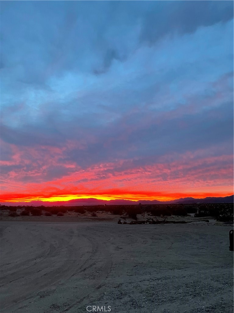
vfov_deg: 67.3
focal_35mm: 26
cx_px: 117
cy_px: 156
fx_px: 234
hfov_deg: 53.1
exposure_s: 1/40
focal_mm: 4.2
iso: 500
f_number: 1.6
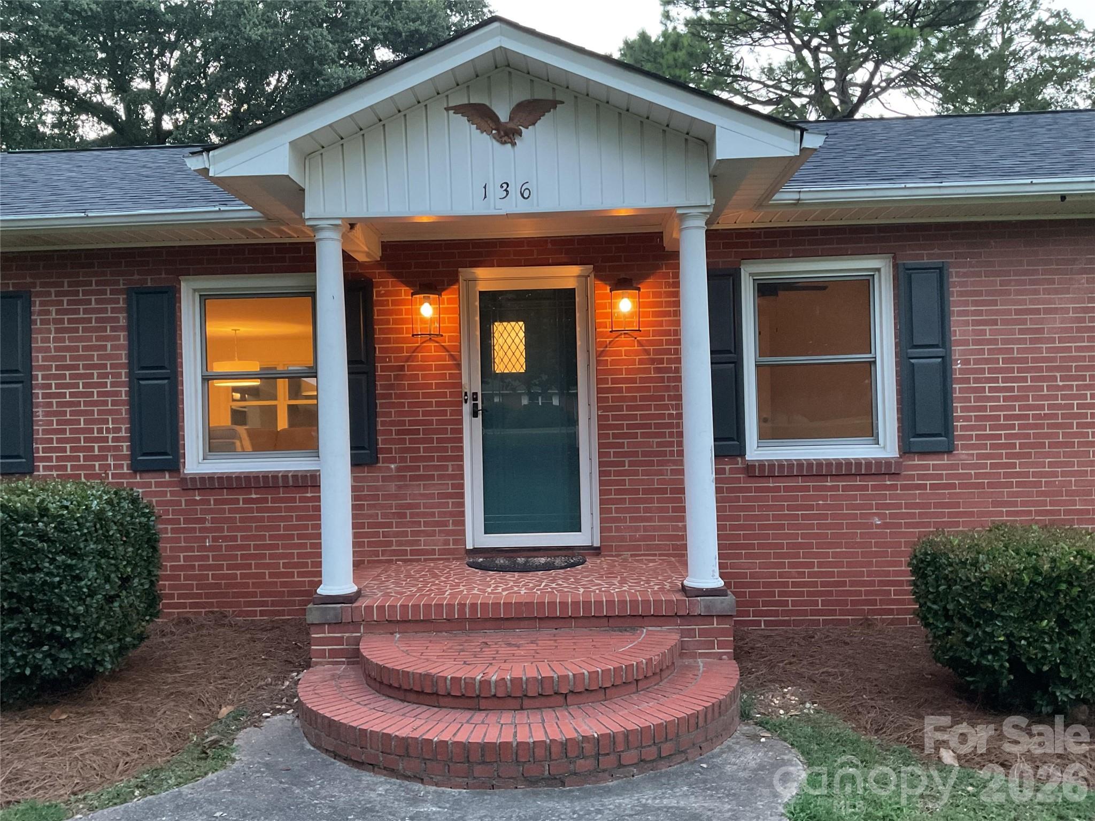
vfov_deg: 48.2
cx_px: 548
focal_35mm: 29
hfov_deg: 61.7
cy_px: 410
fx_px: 917
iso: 320
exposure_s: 1/40
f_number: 1.8
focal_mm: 3
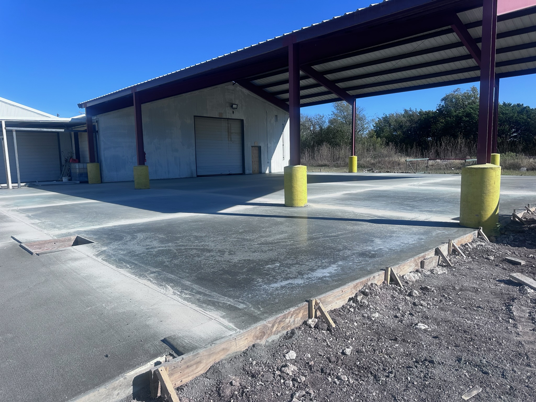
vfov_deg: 56.8
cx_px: 268
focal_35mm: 24
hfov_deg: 71.6
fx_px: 372
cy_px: 201
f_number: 1.78
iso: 80
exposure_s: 1/5000
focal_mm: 6.86
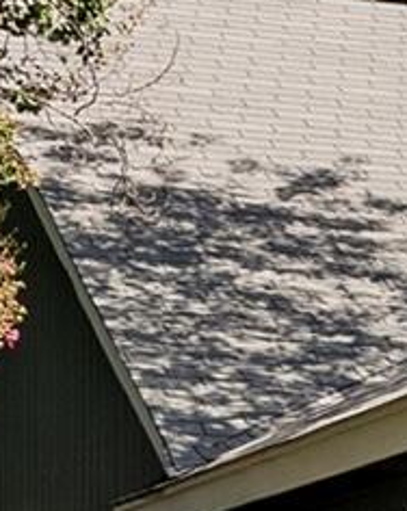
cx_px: 1424
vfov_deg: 7.5
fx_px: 3819
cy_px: 807
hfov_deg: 5.5
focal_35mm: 253
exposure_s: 1/160
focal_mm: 31
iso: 200
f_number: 8
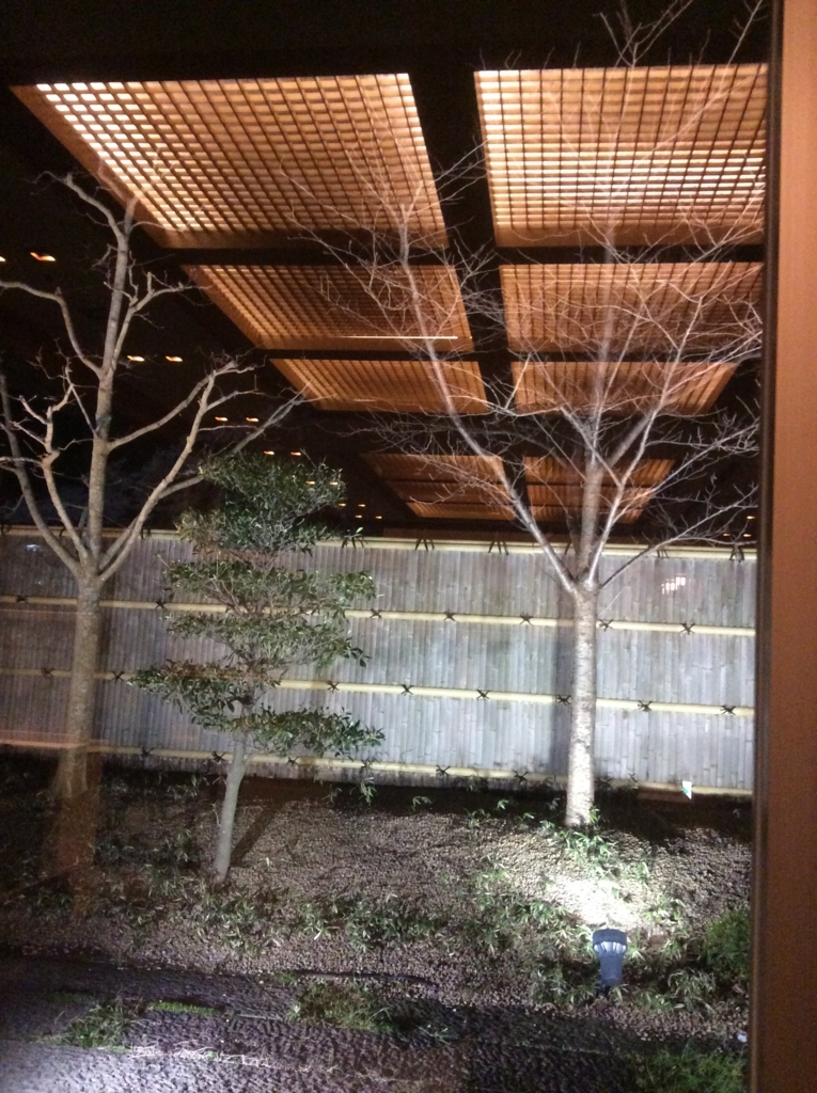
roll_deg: -4.6
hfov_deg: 44.1
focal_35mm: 32
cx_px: 408
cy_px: 546
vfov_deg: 56.9
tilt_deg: +5.6
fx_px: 1010
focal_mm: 3.3
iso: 400
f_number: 2.4
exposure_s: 1/15
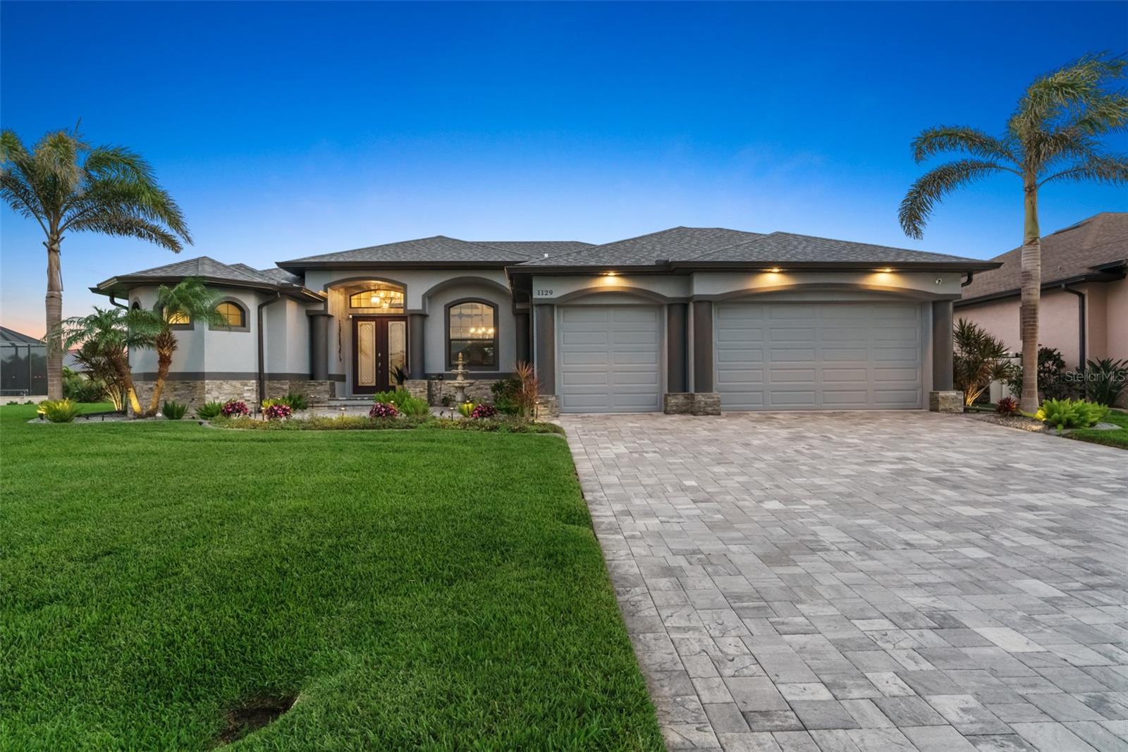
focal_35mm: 21
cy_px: 376
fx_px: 658
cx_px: 564
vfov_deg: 59.5
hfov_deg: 81.2
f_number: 10
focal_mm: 21
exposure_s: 1/20
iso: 1600
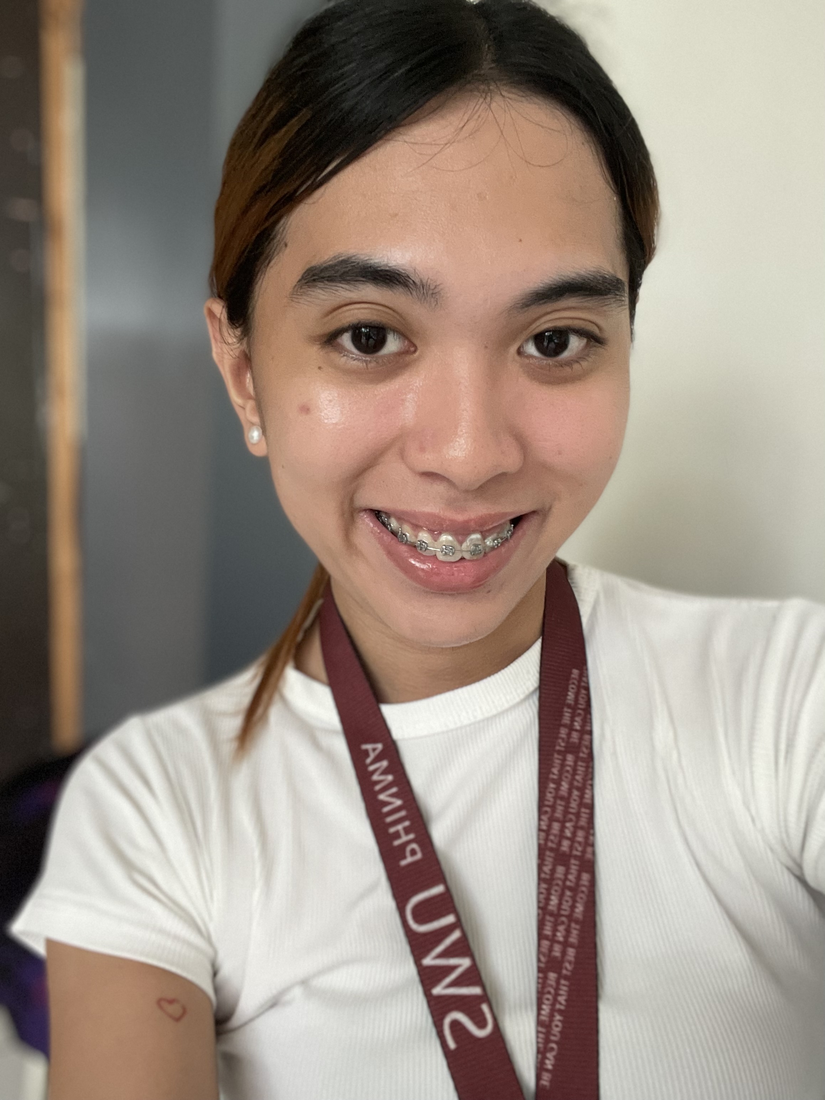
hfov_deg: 46.8
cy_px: 550
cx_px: 412
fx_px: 953
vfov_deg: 60.0
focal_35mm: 30
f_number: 2.2
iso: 400
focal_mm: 2.71
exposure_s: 1/40
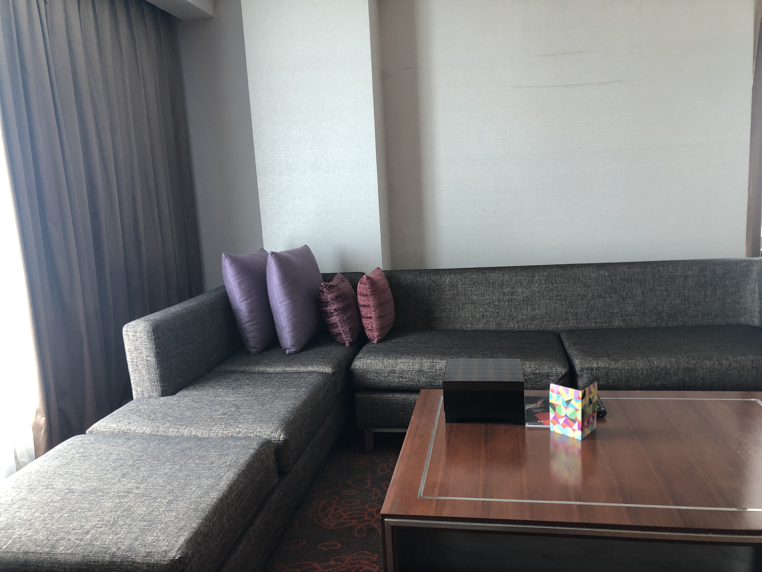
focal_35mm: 28
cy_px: 286
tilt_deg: -10.6
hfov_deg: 63.4
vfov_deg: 49.7
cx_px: 381
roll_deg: +3.5
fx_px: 616
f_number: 1.8
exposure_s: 1/17
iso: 50
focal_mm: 3.99
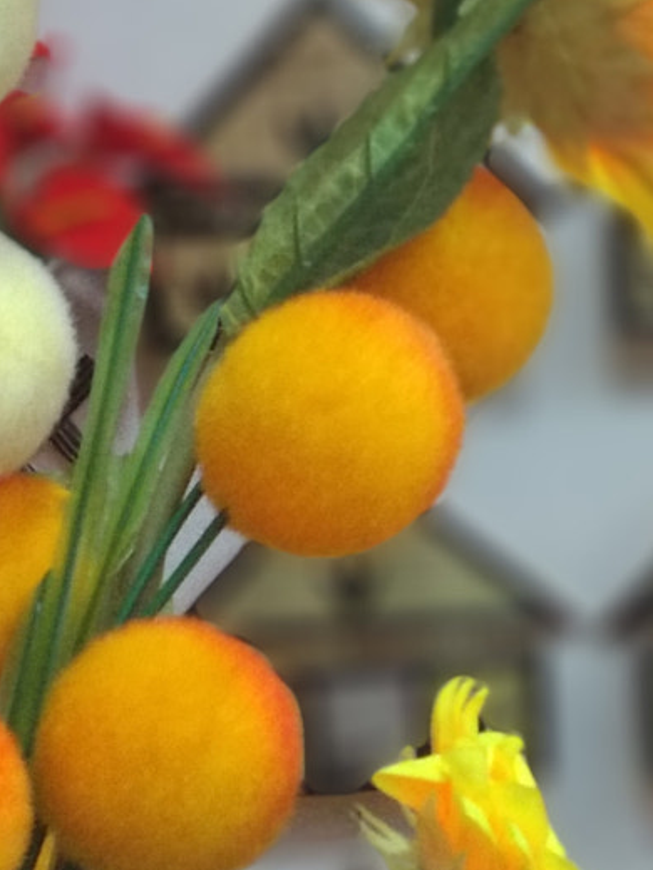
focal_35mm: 160
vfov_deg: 12.3
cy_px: 386
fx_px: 4024
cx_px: -111
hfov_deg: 9.2
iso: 800
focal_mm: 5.99
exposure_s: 1/50
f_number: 2.6
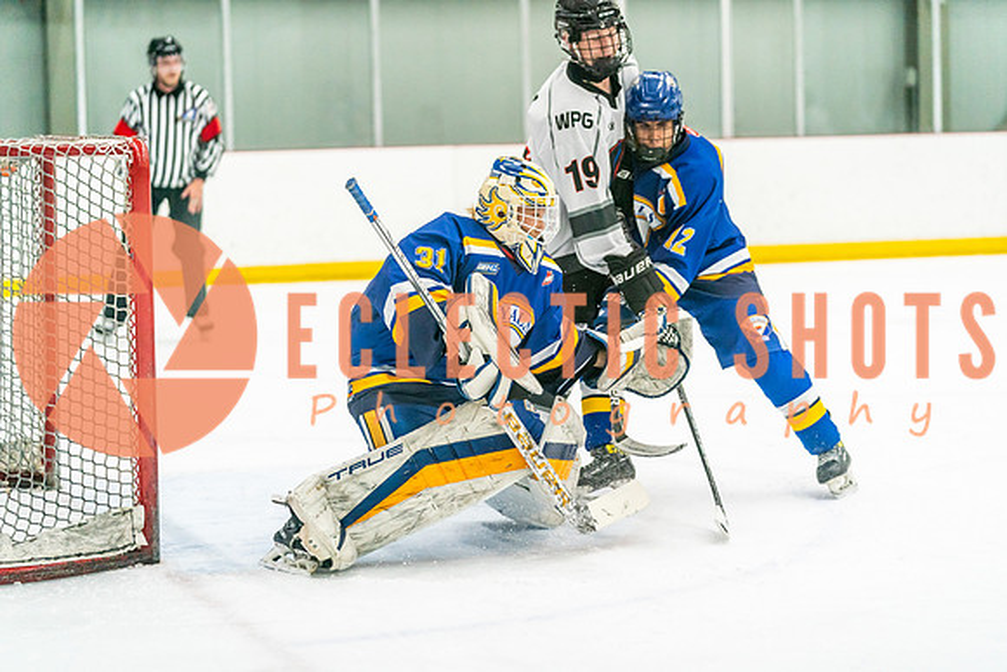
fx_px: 2910
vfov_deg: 13.2
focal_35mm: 104
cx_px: 504
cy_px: 336
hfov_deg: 19.6
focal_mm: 104
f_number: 2.8
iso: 3200
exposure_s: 1/1250
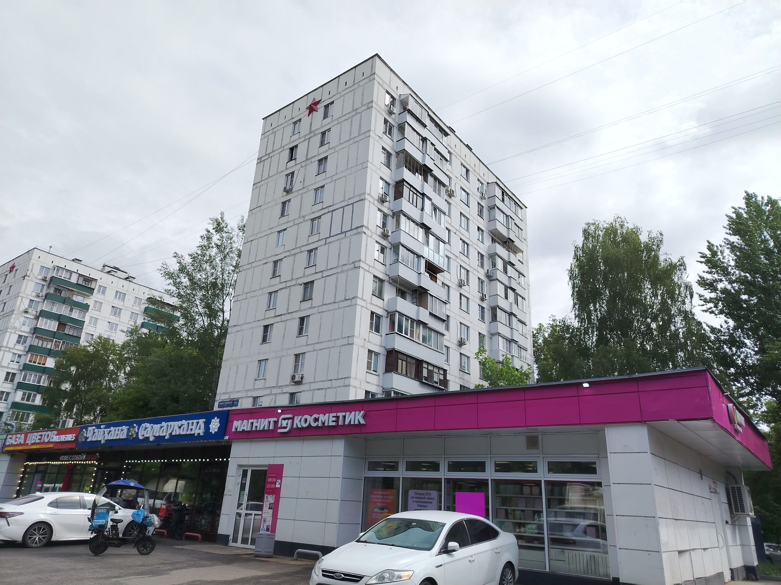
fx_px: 541
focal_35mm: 24
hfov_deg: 71.6
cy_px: 292
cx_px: 390
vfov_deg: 56.8
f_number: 1.75
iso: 100
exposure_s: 1/1530
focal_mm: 5.25
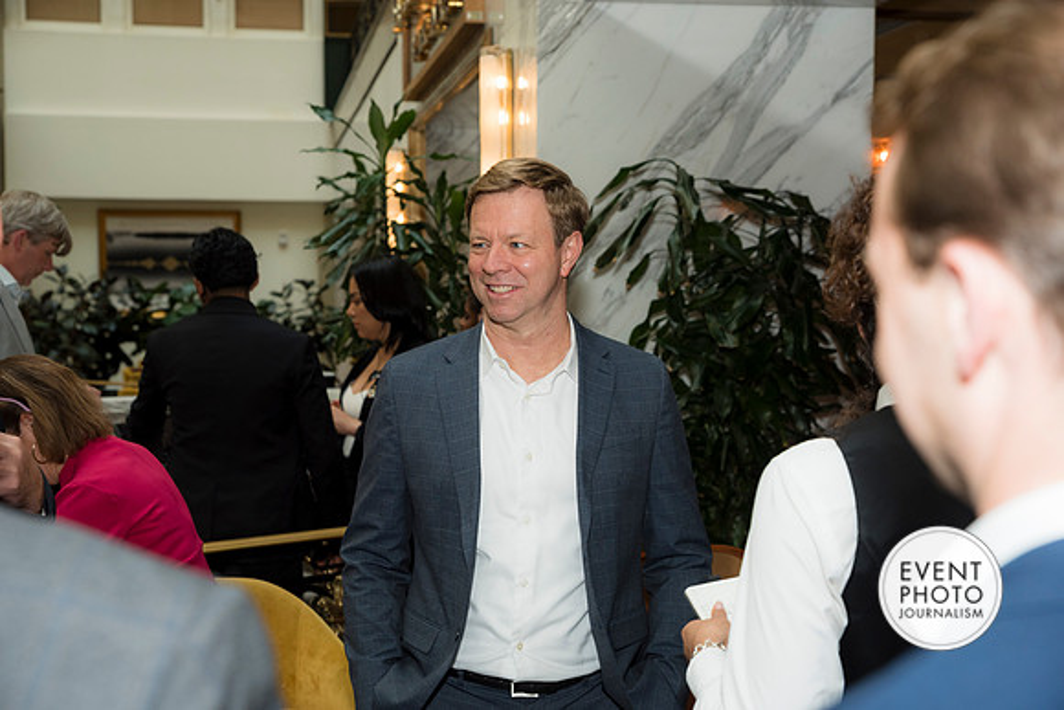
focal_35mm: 58
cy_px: 355
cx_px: 532
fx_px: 1715
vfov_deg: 23.4
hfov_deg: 34.5
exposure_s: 1/125
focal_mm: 58
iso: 800
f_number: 5
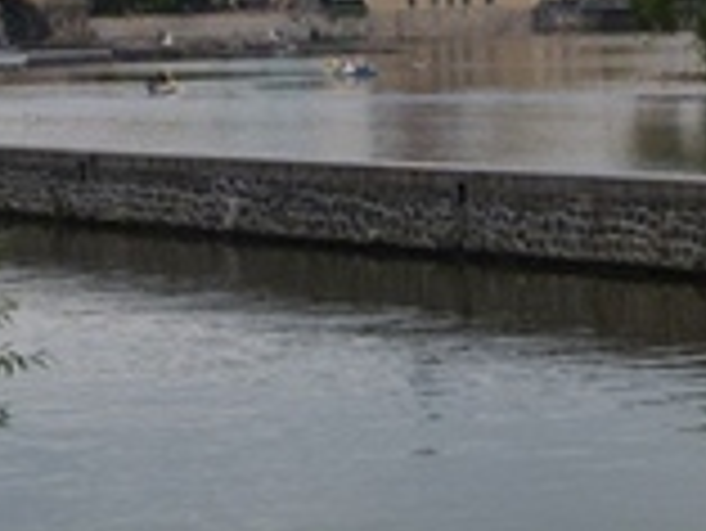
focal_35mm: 178
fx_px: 3633
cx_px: 180
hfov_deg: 11.1
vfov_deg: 8.3
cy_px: -130
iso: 100
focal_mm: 12.6
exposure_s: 1/500
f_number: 4
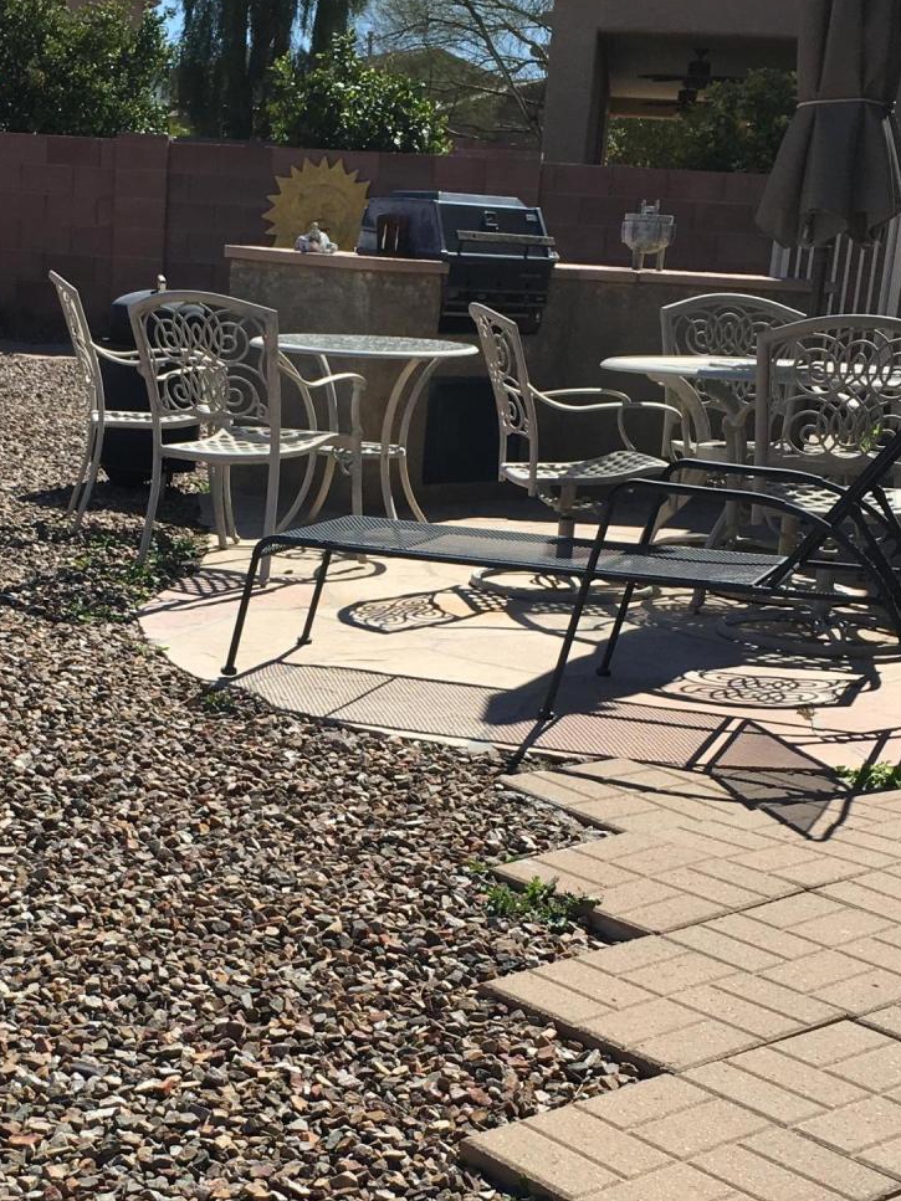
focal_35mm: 60
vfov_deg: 32.0
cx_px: 267
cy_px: 754
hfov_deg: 24.2
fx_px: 2083
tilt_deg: -14.1
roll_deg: -3.6
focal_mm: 4.15
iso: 25
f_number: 2.2
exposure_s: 1/1538
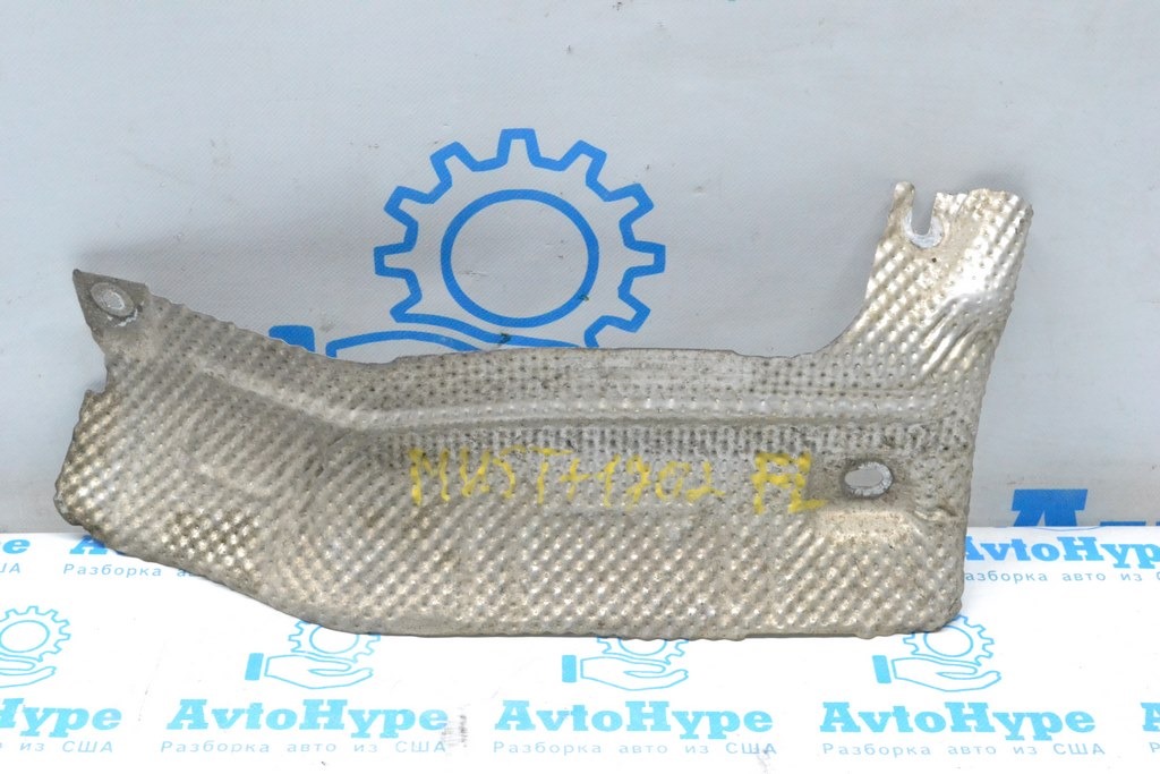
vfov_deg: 22.6
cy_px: 387
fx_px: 1933
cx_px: 580
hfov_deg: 33.4
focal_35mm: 60
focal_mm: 40
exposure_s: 1/160
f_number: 9
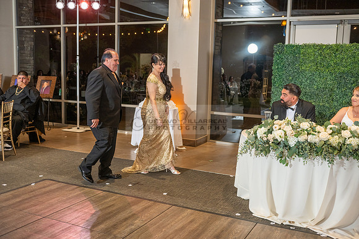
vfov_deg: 35.1
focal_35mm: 38
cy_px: 120
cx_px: 180
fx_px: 379
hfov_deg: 50.7
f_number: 3.5
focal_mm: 38
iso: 800
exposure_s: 1/160
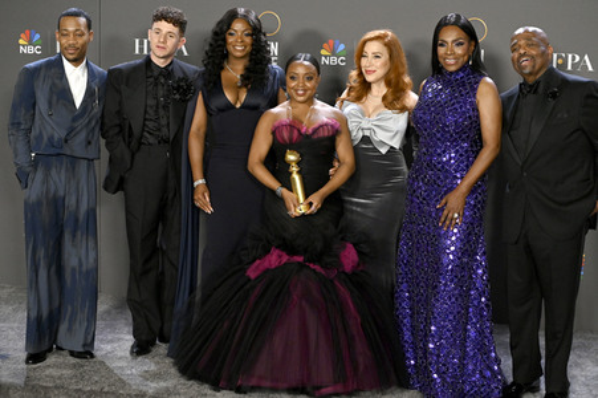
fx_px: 1162
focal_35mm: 70
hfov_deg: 28.9
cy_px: 199
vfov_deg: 19.4
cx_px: 299
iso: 6400
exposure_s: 1/400
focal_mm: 70
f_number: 7.1
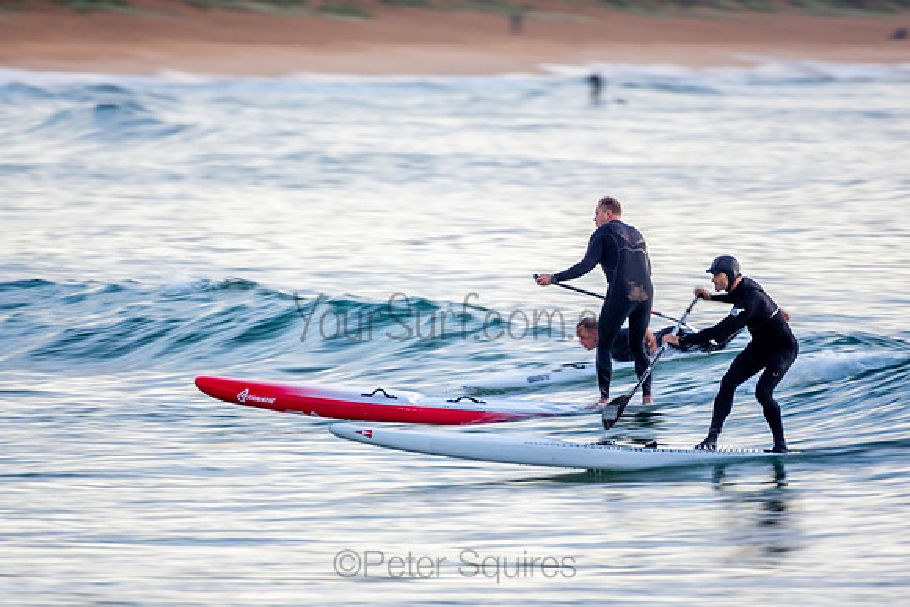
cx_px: 455
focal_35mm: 750
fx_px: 18962
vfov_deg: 1.8
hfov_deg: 2.7
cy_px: 304
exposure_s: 1/50
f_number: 5.6
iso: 180
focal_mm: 500
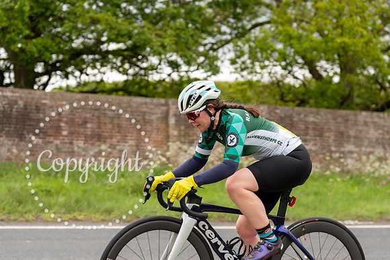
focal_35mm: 70
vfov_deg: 19.5
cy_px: 130
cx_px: 195
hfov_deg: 28.8
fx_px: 758
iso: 320
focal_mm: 70
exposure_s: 1/1000
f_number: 3.5
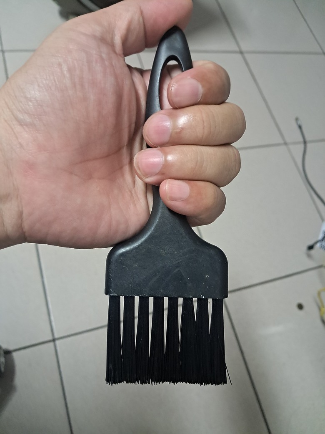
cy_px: 217
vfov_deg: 65.3
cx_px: 162
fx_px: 338
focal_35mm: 27
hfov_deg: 51.4
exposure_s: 1/30
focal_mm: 4
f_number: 1.8
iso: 500
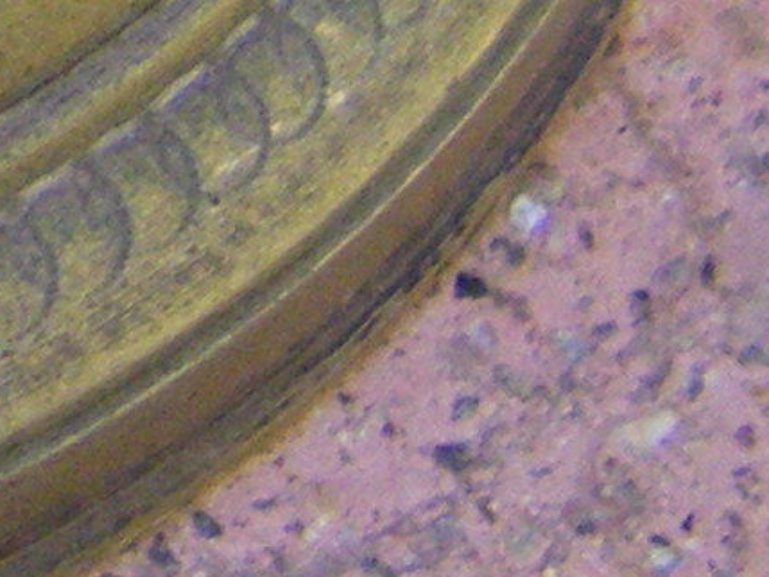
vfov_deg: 5.0
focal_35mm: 289
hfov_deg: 6.7
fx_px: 6422
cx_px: -713
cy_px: -774
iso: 250
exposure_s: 1/50
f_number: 3.5
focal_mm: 6.3
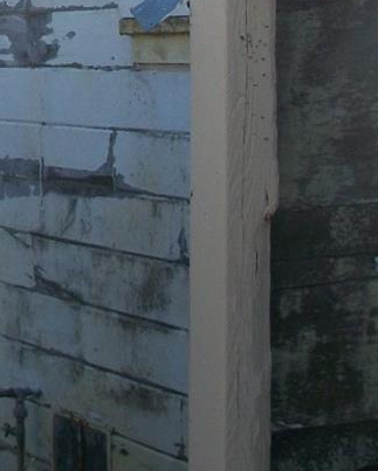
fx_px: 1774
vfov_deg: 14.7
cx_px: -116
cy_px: -67
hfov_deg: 11.8
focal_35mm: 127
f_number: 3.1
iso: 80
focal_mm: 6.3
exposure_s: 1/640
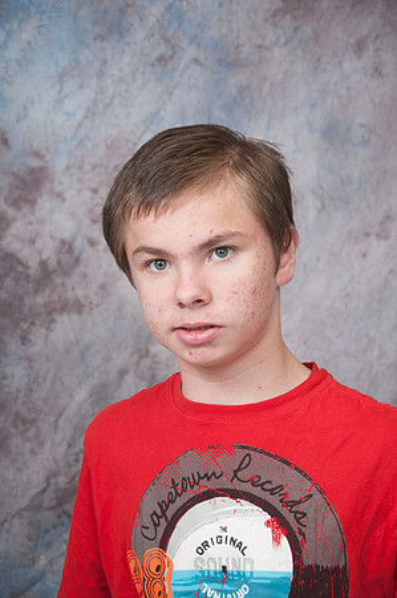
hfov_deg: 12.2
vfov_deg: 18.2
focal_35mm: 112
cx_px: 198
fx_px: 1865
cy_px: 299
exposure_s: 1/125
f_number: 5.6
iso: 200
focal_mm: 75
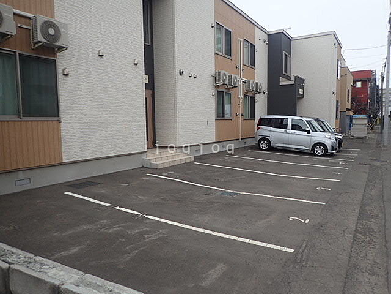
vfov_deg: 54.9
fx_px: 282
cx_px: 196
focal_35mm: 25
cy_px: 147
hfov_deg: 69.4
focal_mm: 4.5
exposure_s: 1/1600
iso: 100
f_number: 2
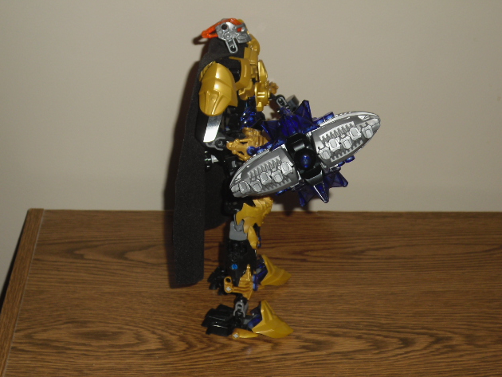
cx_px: 252
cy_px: 187
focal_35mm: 64
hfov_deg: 30.3
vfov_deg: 22.9
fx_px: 928
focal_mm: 11.2
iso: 200
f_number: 4.2
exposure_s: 1/60
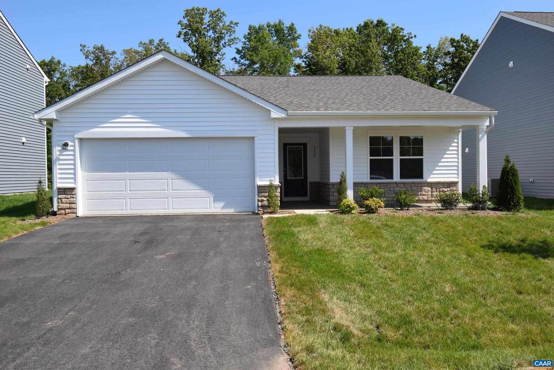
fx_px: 462
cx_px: 277
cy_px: 185
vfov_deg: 43.7
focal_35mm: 30
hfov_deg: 61.9
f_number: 9
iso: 200
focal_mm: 20
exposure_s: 1/320
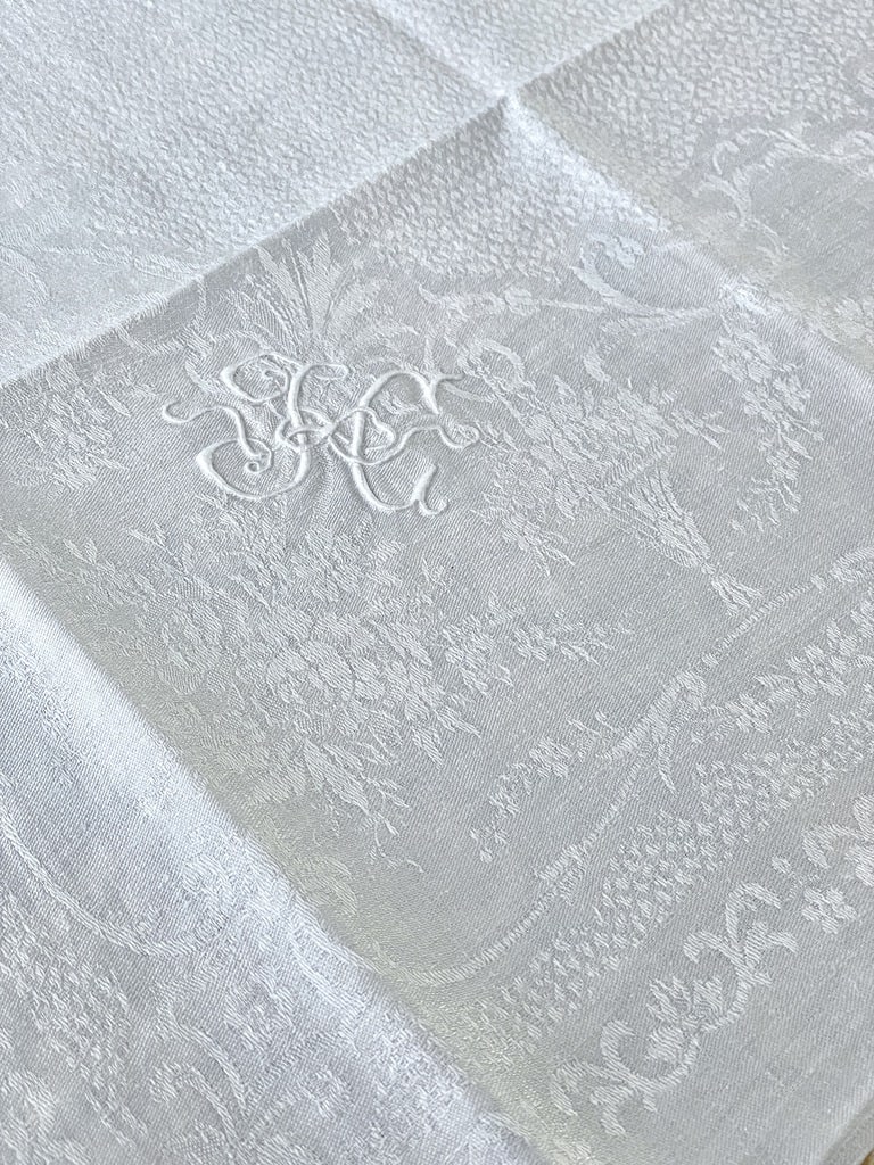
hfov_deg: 28.0
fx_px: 1751
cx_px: 437
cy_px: 582
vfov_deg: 36.8
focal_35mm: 52
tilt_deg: -56.1
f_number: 2
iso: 200
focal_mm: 6
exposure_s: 1/79
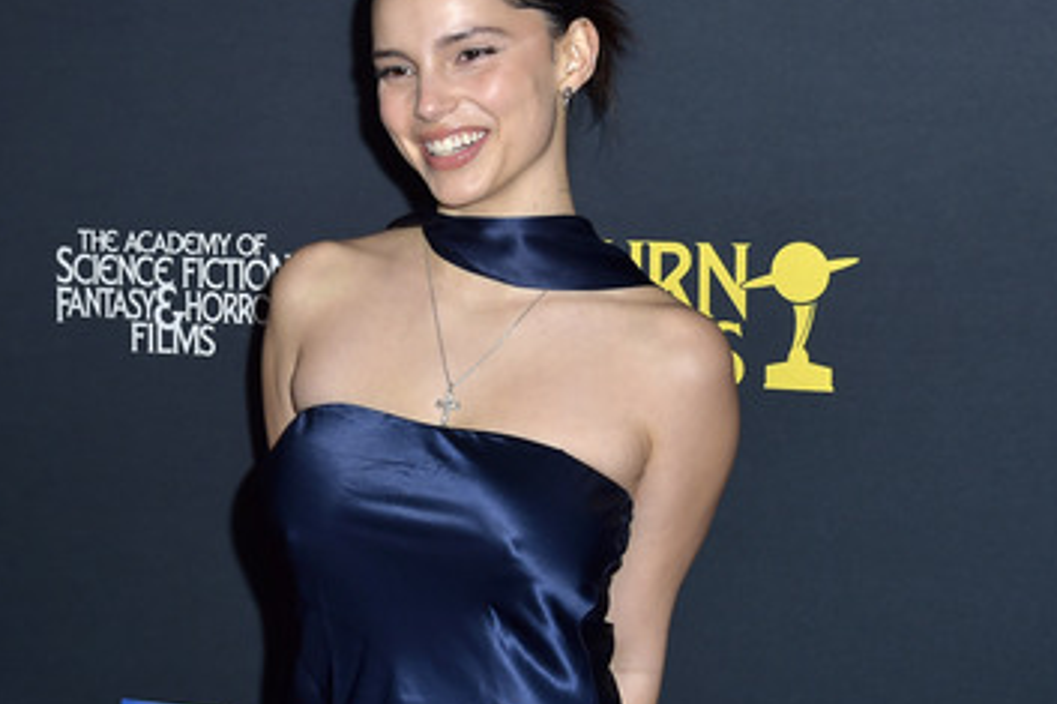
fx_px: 2172
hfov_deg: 27.3
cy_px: 333
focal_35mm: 74
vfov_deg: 18.4
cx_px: 482
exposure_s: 1/250
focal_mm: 58
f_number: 6.3
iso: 250
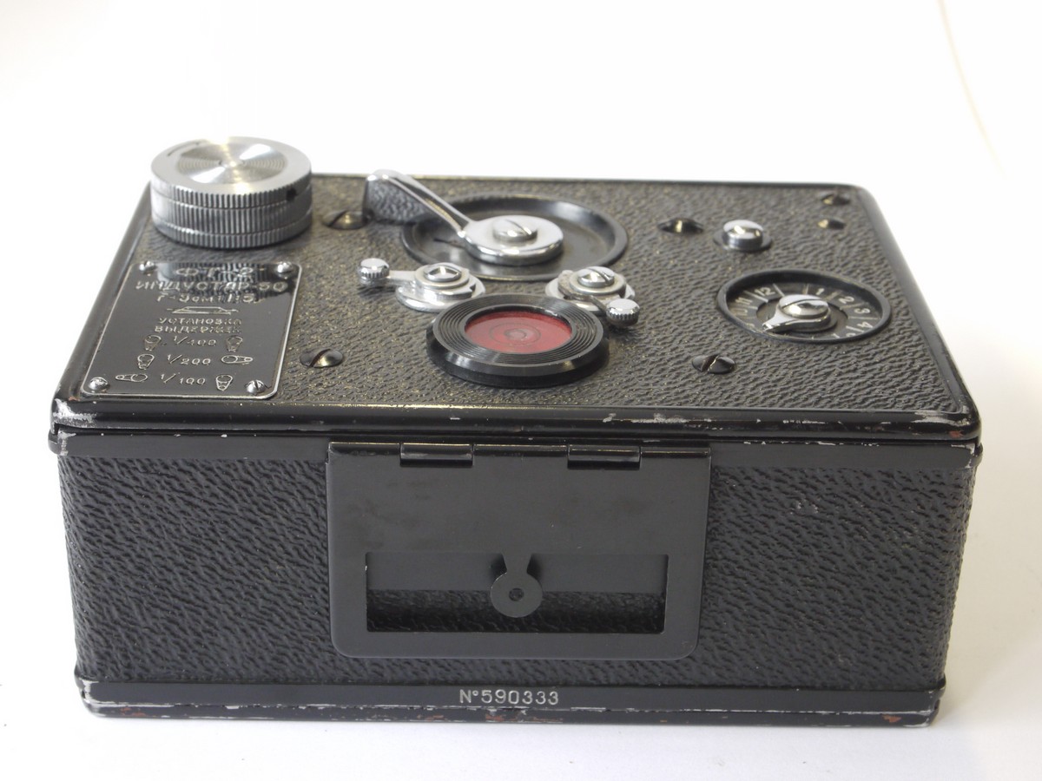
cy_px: 390
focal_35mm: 64
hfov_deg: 30.3
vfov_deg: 22.9
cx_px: 521
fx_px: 1927
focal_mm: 32
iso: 800
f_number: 11
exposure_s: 1/15
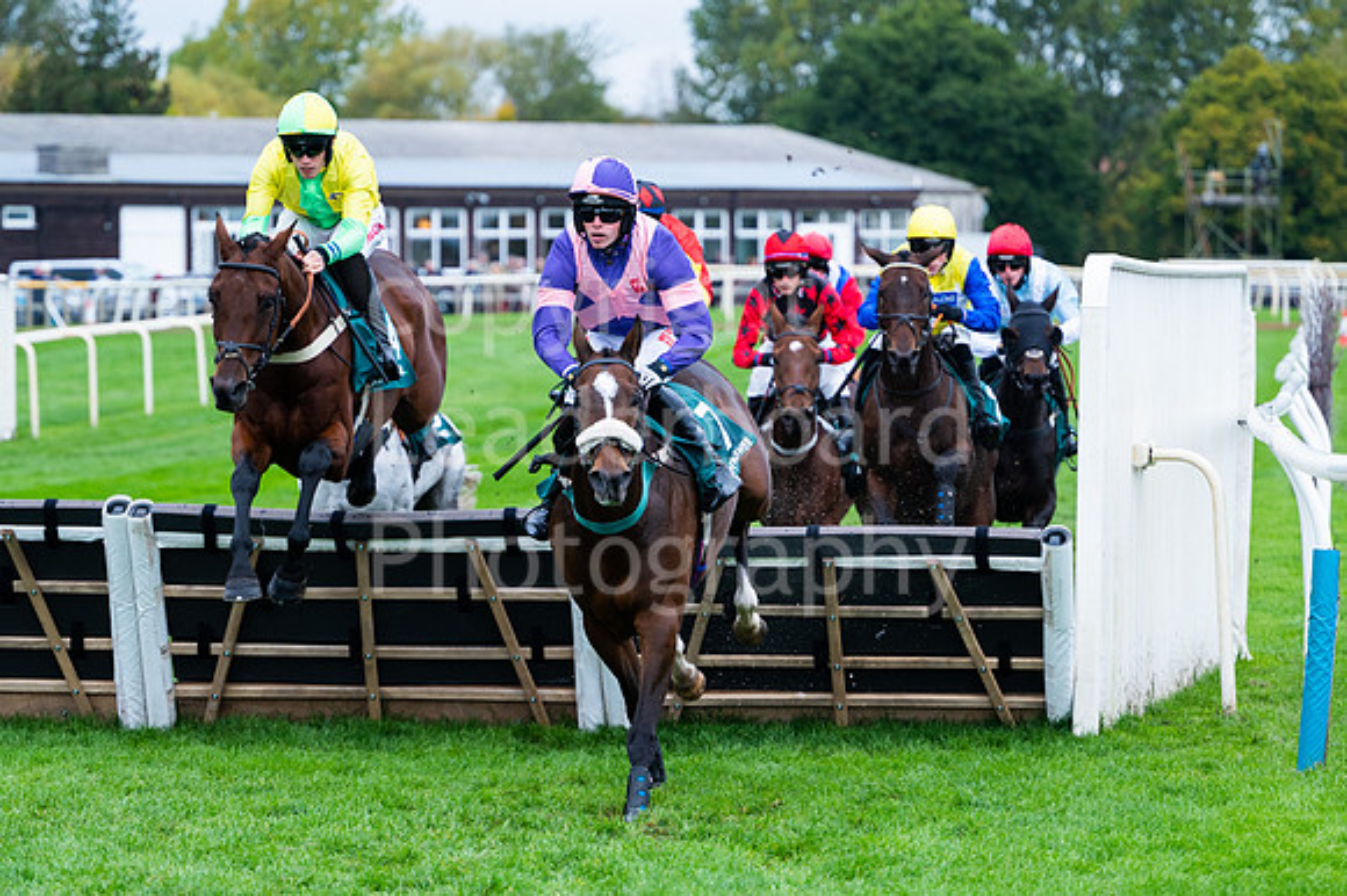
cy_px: 470
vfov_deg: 8.3
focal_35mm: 164
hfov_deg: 12.5
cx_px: 711
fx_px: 6148
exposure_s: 1/1000
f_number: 4
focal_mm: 155
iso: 1000
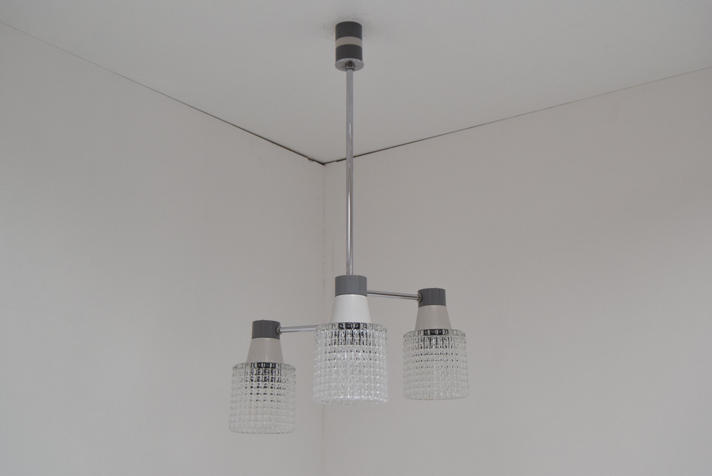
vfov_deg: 28.1
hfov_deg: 41.1
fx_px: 950
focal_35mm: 48
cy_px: 238
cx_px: 356
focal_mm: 32
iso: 1600
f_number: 6.3
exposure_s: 1/160
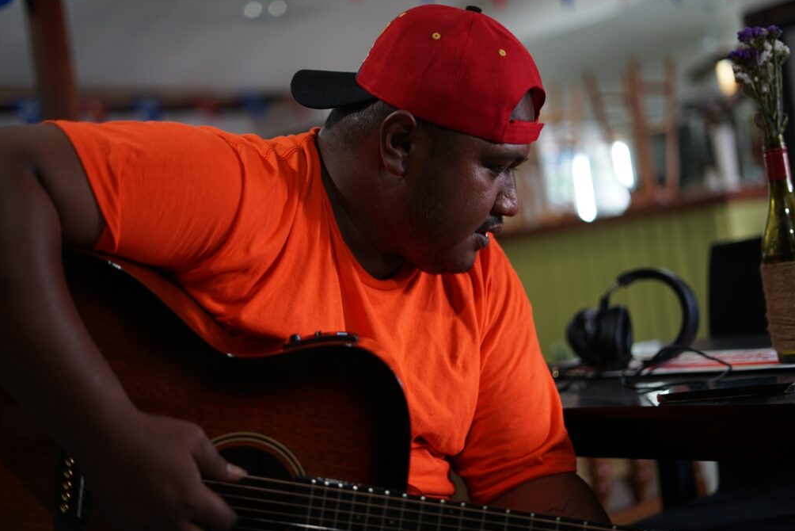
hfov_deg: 38.9
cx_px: 390
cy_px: 267
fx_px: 1127
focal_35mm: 51
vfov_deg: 26.5
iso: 250
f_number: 1.8
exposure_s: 1/30
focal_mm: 50
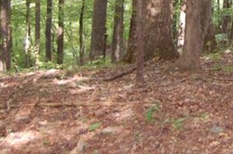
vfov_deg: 10.4
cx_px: 288
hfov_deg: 15.6
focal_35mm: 126
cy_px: -94
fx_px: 814
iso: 500
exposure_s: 1/60
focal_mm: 24
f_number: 4
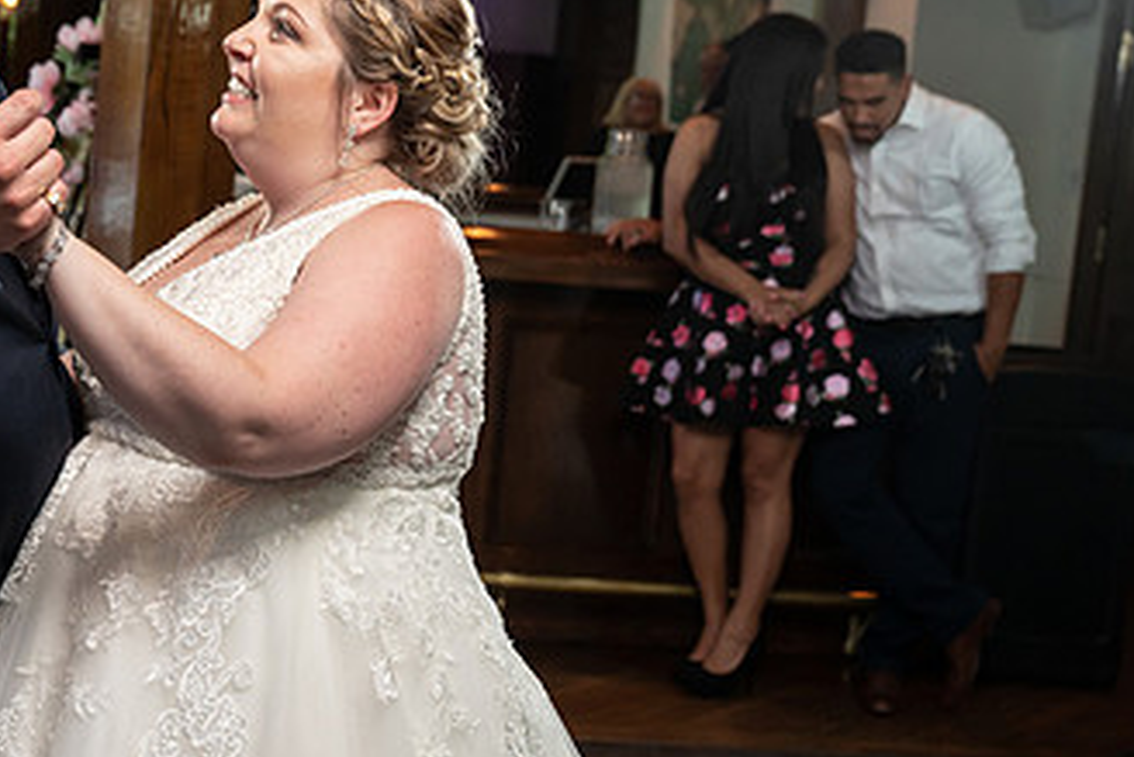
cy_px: 299
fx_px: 2395
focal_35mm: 76
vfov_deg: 17.9
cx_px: 211
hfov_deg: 26.1
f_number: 4
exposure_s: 1/200
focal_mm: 43
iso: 2000
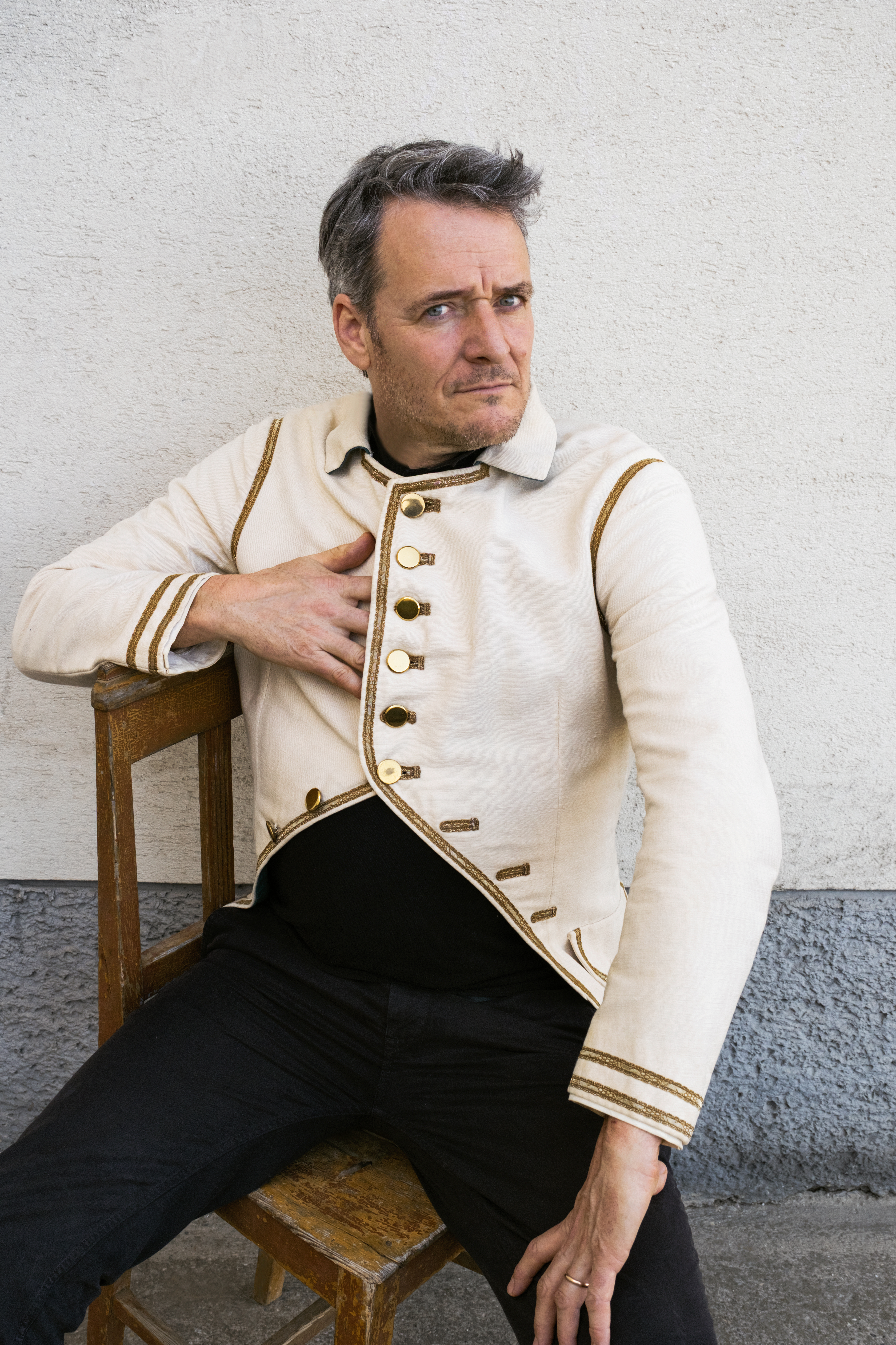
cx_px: 448
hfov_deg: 30.5
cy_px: 672
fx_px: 1643
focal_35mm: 44
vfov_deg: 44.5
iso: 400
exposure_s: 1/320
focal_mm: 29.2
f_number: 5.6
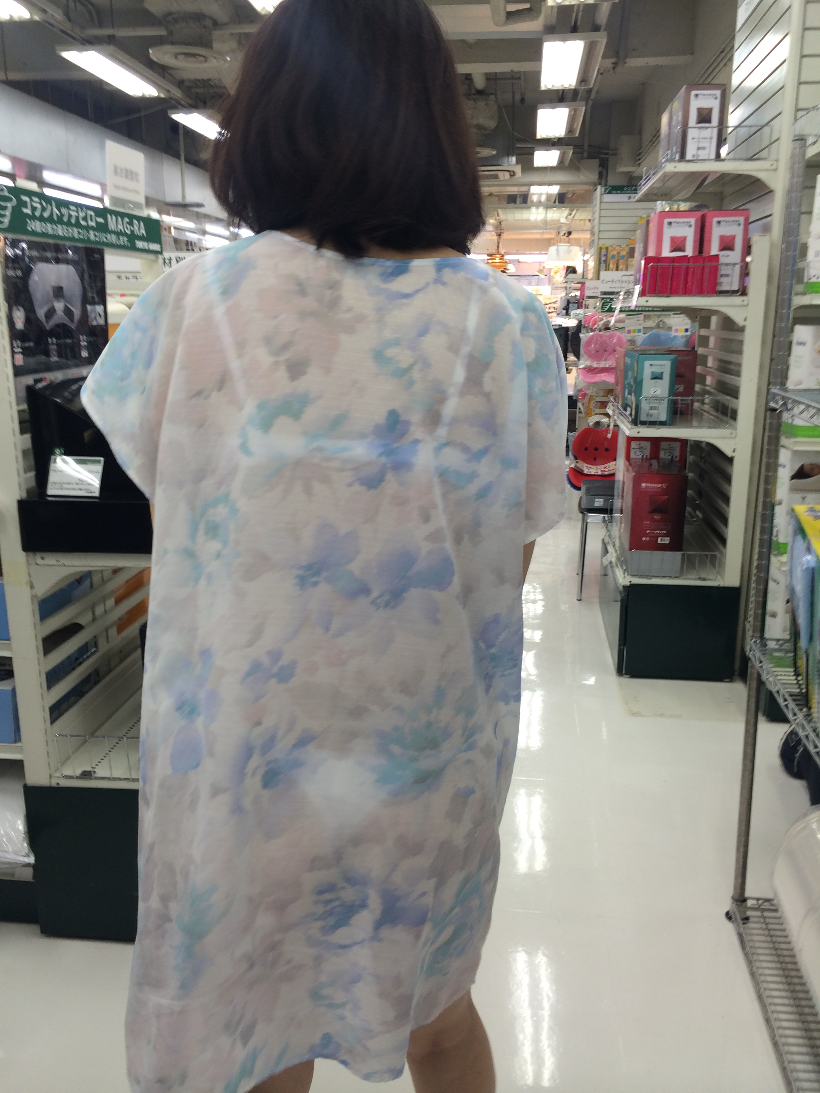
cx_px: 410
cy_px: 546
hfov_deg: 46.8
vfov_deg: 60.0
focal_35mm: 30
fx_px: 948
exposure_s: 1/60
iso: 40
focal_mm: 4.12
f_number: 2.2
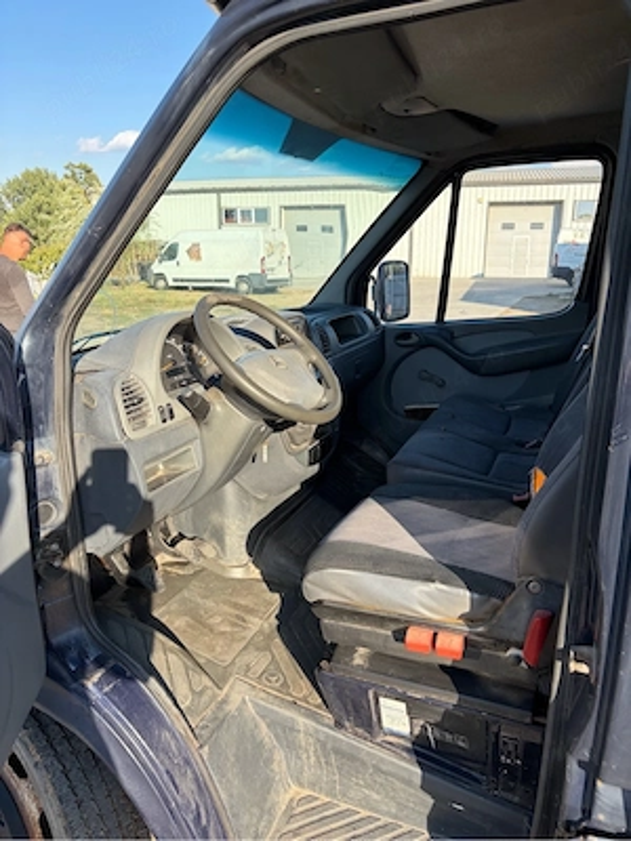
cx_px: 316
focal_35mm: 26
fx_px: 632
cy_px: 420
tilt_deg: -14.6
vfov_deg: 67.3
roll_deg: +0.6
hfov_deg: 53.1
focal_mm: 5.96
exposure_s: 1/1393
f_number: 1.6
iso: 50
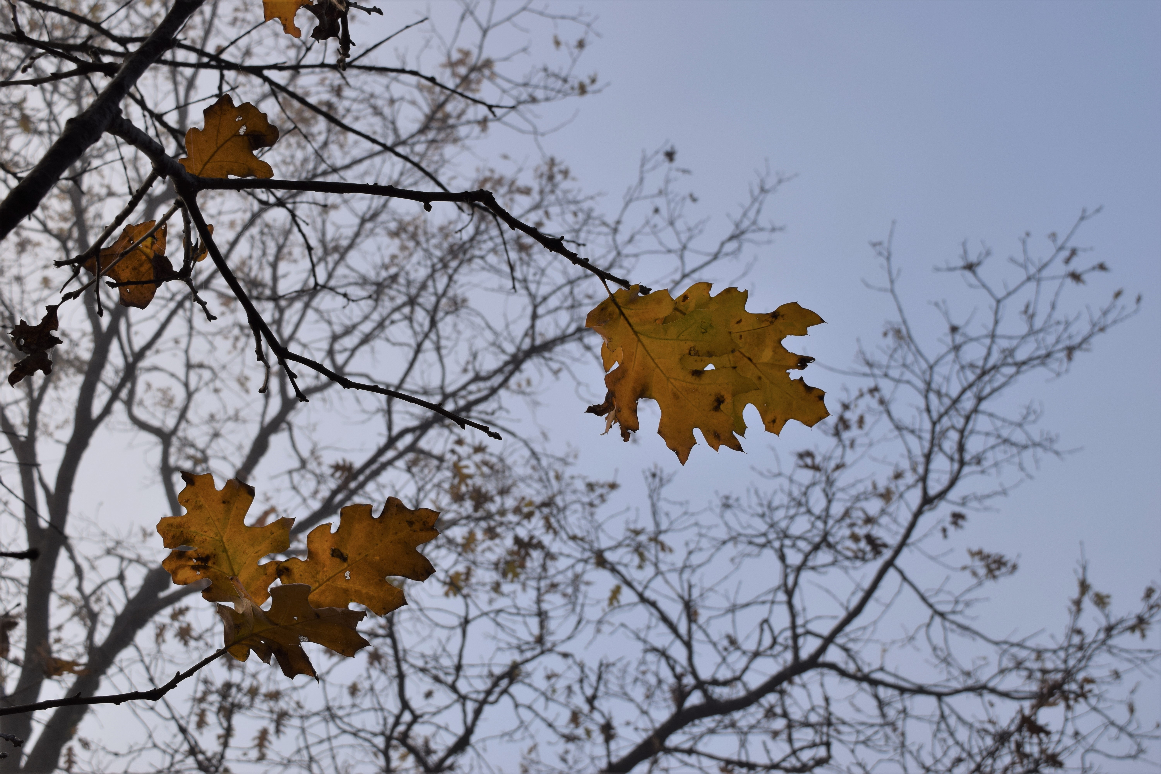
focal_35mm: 45
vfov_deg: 29.9
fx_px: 1451
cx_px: 580
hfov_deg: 43.6
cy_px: 387
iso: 200
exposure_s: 1/250
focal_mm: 30
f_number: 8
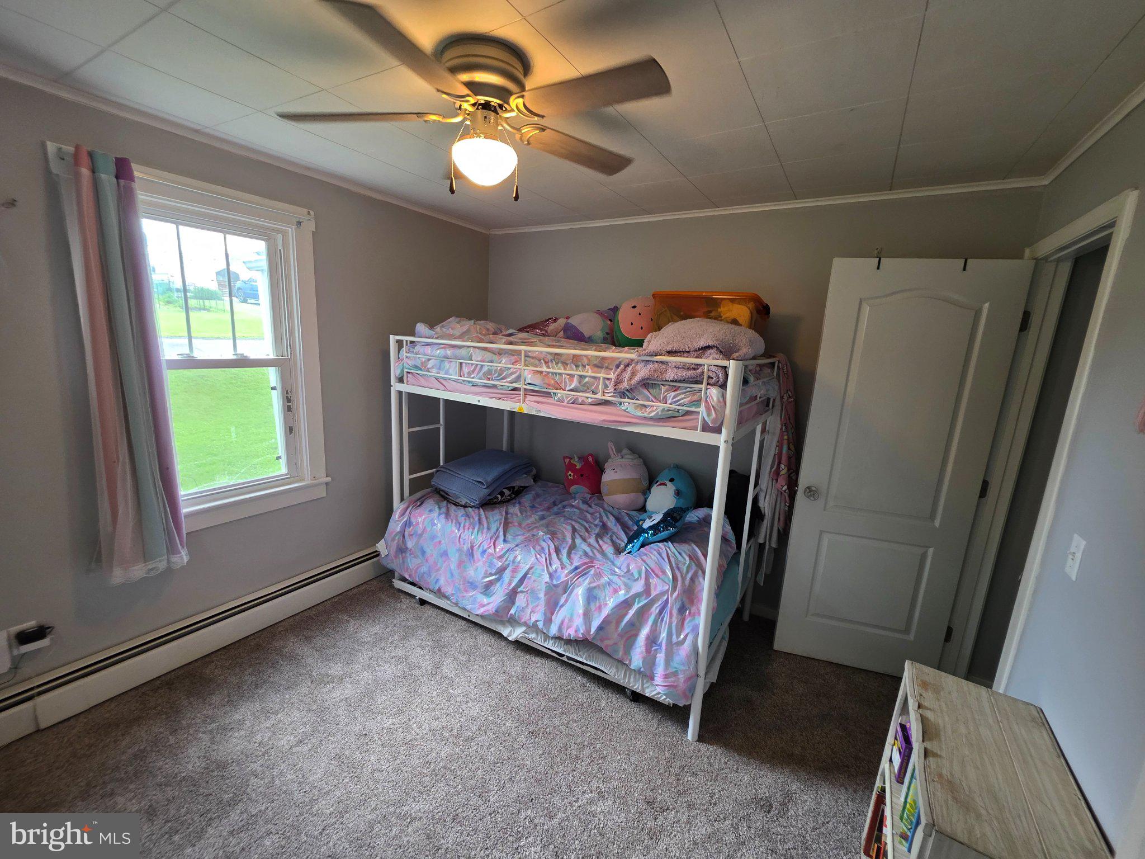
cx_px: 572
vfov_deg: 89.9
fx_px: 430
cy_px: 430
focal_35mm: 13
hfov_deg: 106.2
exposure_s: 1/60
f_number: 1.9
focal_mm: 2.2
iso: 160
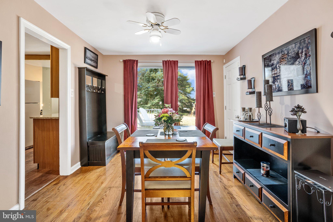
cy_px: 111
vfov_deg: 73.8
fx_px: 148
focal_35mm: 16
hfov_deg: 96.7
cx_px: 166
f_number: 8
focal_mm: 16
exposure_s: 1/6
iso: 500
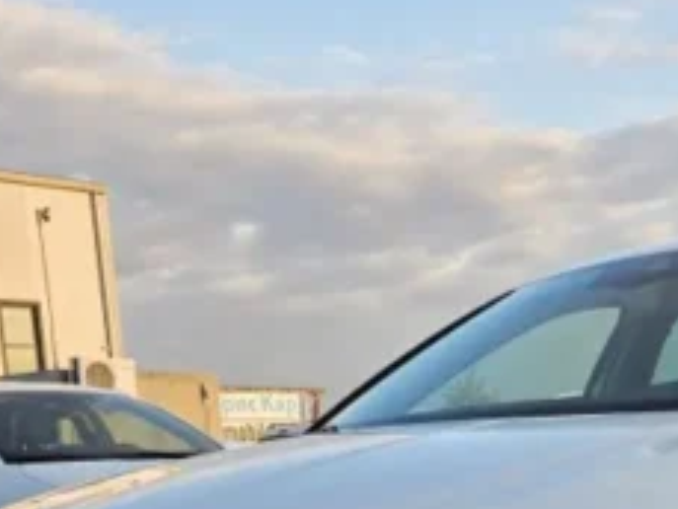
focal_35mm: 77
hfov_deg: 24.5
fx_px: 1509
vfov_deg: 17.8
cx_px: 619
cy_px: 672
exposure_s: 1/1414
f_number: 1.7
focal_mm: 6.25
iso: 80
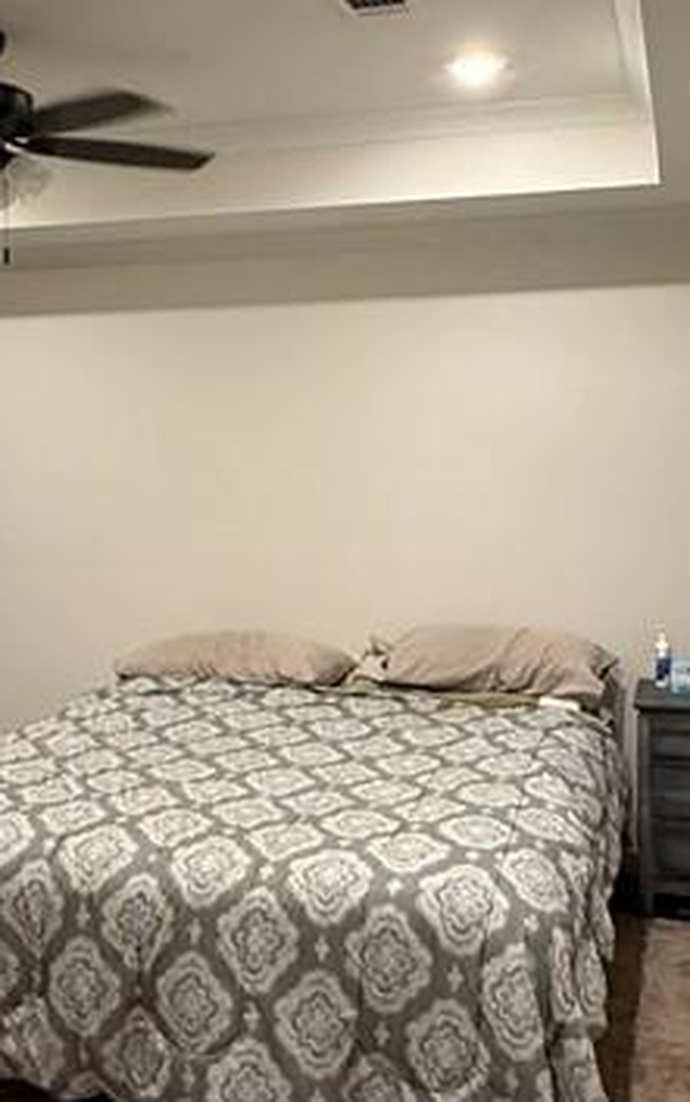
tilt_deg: +2.2
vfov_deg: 45.7
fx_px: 1292
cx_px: 265
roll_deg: +0.8
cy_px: 393
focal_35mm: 43
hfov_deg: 29.8
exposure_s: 1/60
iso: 320
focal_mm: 2.22
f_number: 2.2
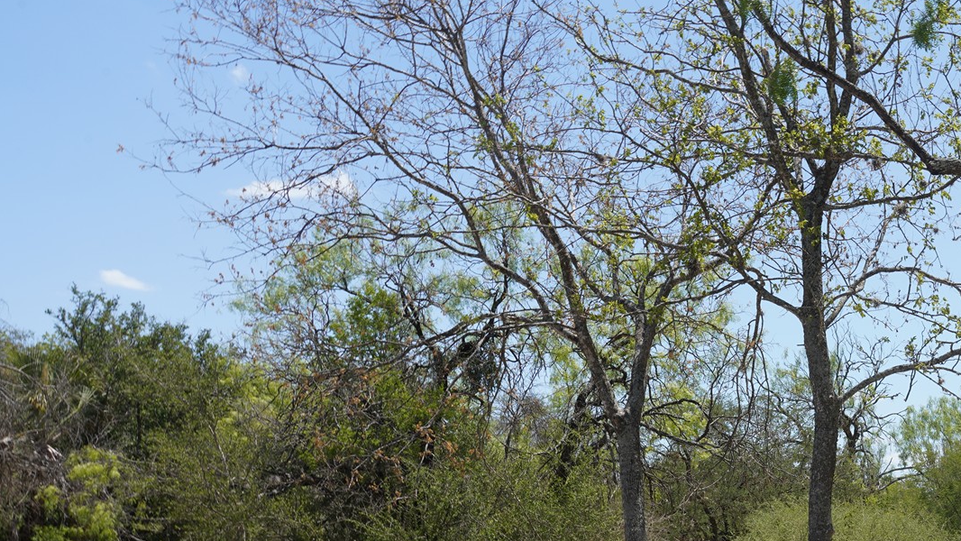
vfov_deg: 20.6
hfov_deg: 34.2
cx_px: 900
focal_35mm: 57
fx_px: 1453
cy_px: 501
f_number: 18
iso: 100
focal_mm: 29
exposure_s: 1/50
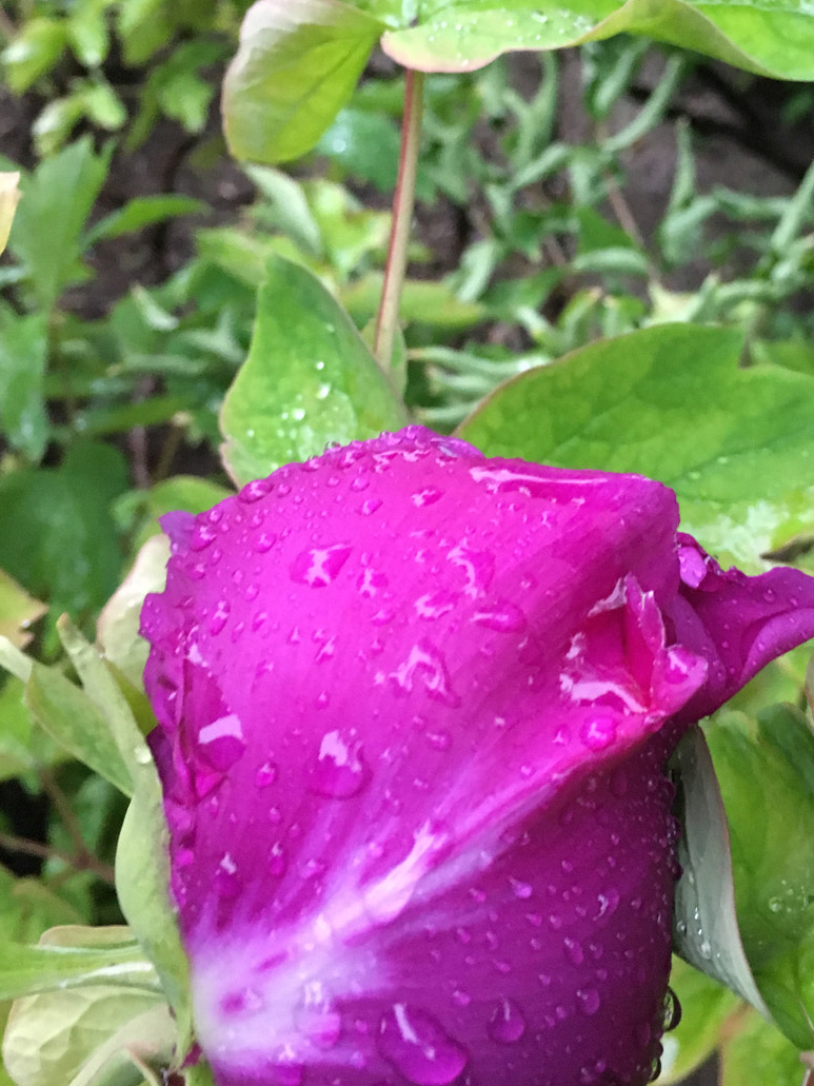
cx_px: 555
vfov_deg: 41.9
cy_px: 437
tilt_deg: -40.8
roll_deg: +17.3
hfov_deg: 31.9
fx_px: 1411
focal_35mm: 45
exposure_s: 1/20
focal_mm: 4.15
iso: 200
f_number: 2.2
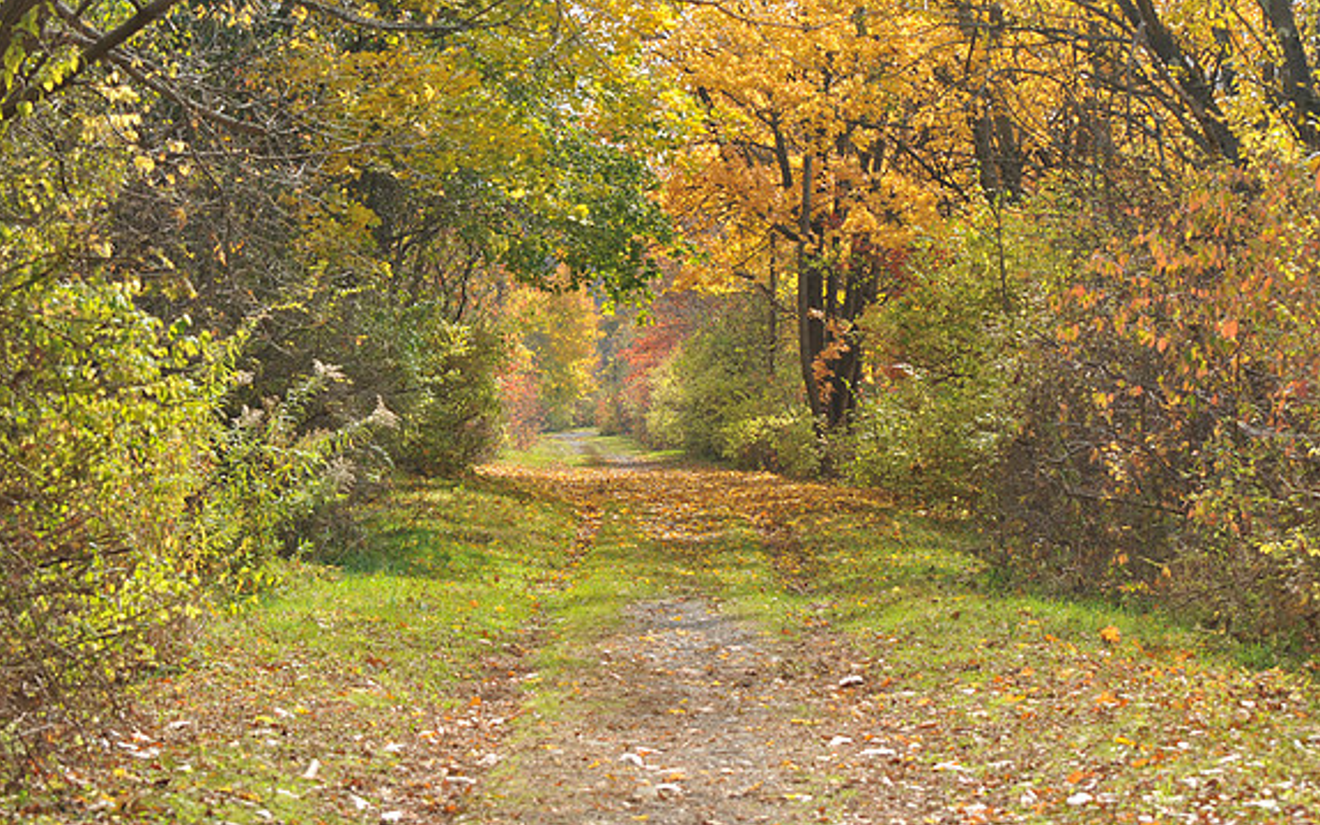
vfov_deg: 12.1
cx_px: 658
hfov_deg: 19.3
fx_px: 3886
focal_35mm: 108
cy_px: 406
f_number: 5.6
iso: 200
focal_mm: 70
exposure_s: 1/125
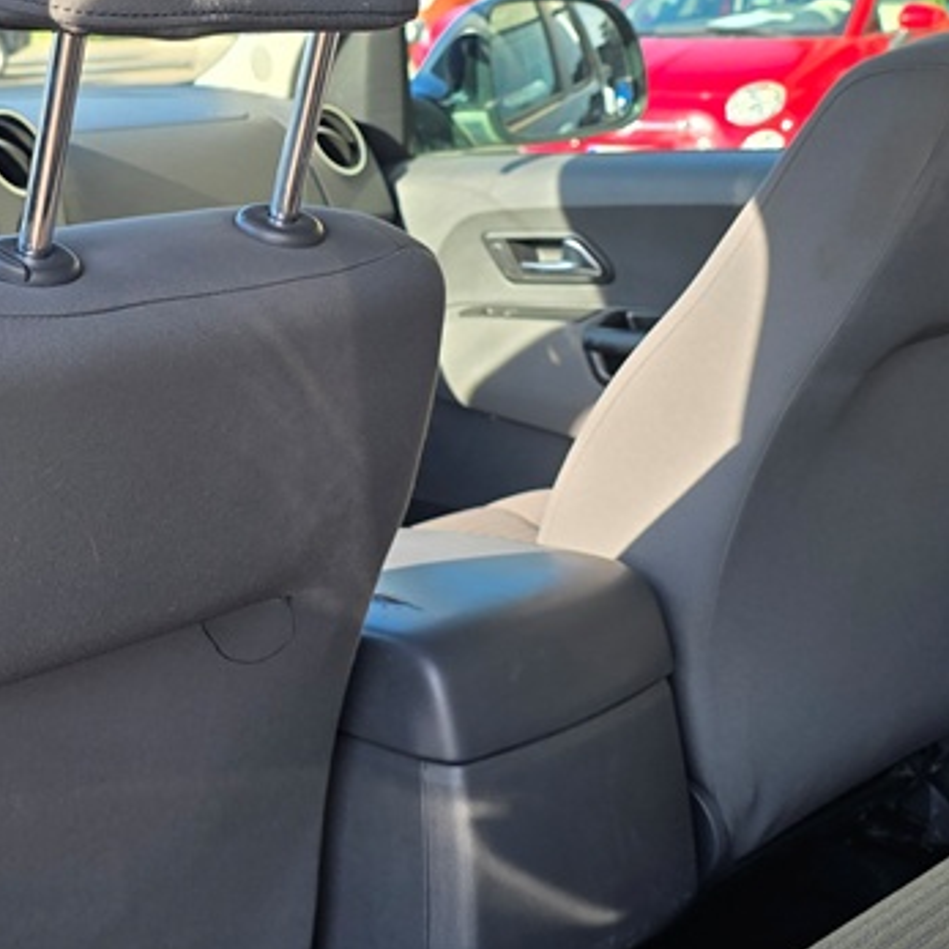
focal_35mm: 60
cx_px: 194
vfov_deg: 28.4
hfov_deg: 28.0
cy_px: 323
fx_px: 1861
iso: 20
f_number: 1.7
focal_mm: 6.3
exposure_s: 1/180
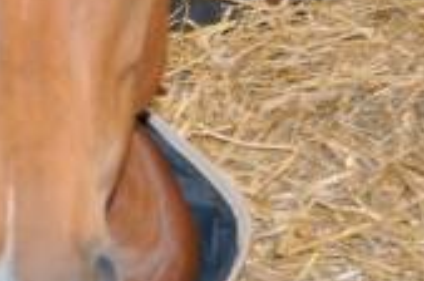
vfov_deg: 5.7
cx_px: -251
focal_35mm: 241
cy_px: 64
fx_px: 2833
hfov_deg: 8.3
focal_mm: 34
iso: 800
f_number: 4.2
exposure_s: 1/60
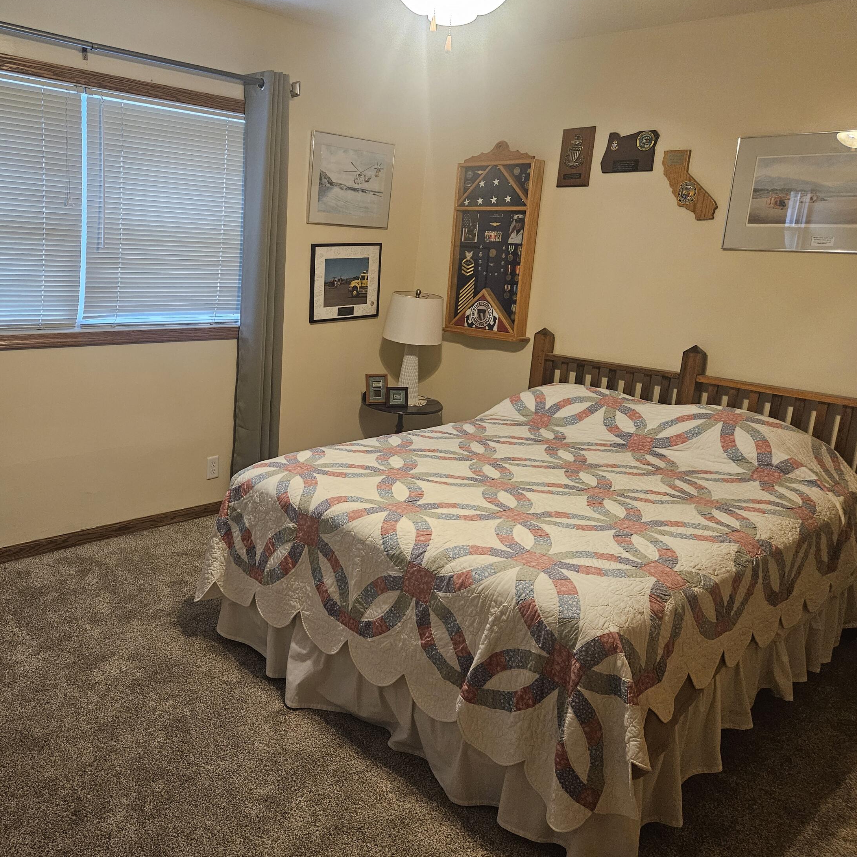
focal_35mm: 28
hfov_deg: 56.3
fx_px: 784
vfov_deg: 57.3
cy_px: 418
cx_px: 300
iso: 640
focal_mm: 5.4
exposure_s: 1/120
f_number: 1.8
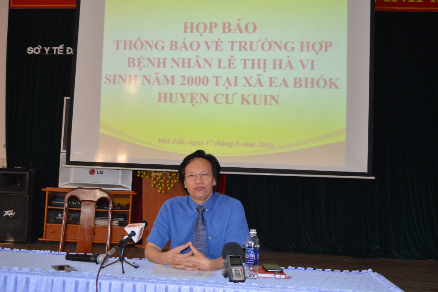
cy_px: 146
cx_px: 219
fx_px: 474
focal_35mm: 39
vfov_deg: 34.2
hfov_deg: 49.6
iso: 640
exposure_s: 1/60
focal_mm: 26
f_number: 4.2
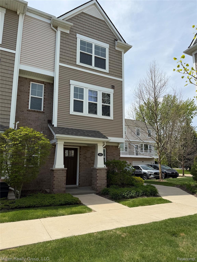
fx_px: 182
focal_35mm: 24
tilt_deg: +10.4
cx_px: 98
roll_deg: -0.7
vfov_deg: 71.6
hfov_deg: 56.8
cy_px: 131
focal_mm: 6.76
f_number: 1.78
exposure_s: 1/5319
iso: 80
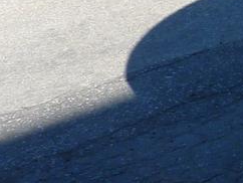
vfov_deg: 10.9
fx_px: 928
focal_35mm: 132
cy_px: -73
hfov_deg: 11.7
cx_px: 610
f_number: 4
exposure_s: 1/320
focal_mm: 4.1
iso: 80
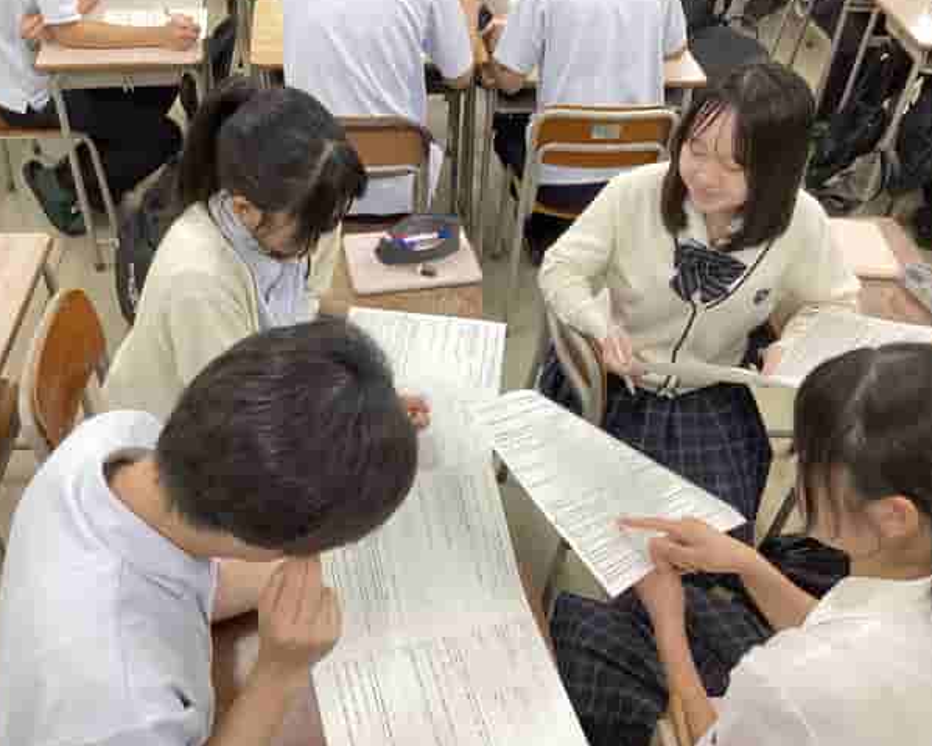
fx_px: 910
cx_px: 443
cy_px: 371
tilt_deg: -41.6
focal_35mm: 33
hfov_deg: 54.2
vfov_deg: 44.5
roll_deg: -3.2
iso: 80
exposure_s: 1/50
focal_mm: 3.3
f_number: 2.4
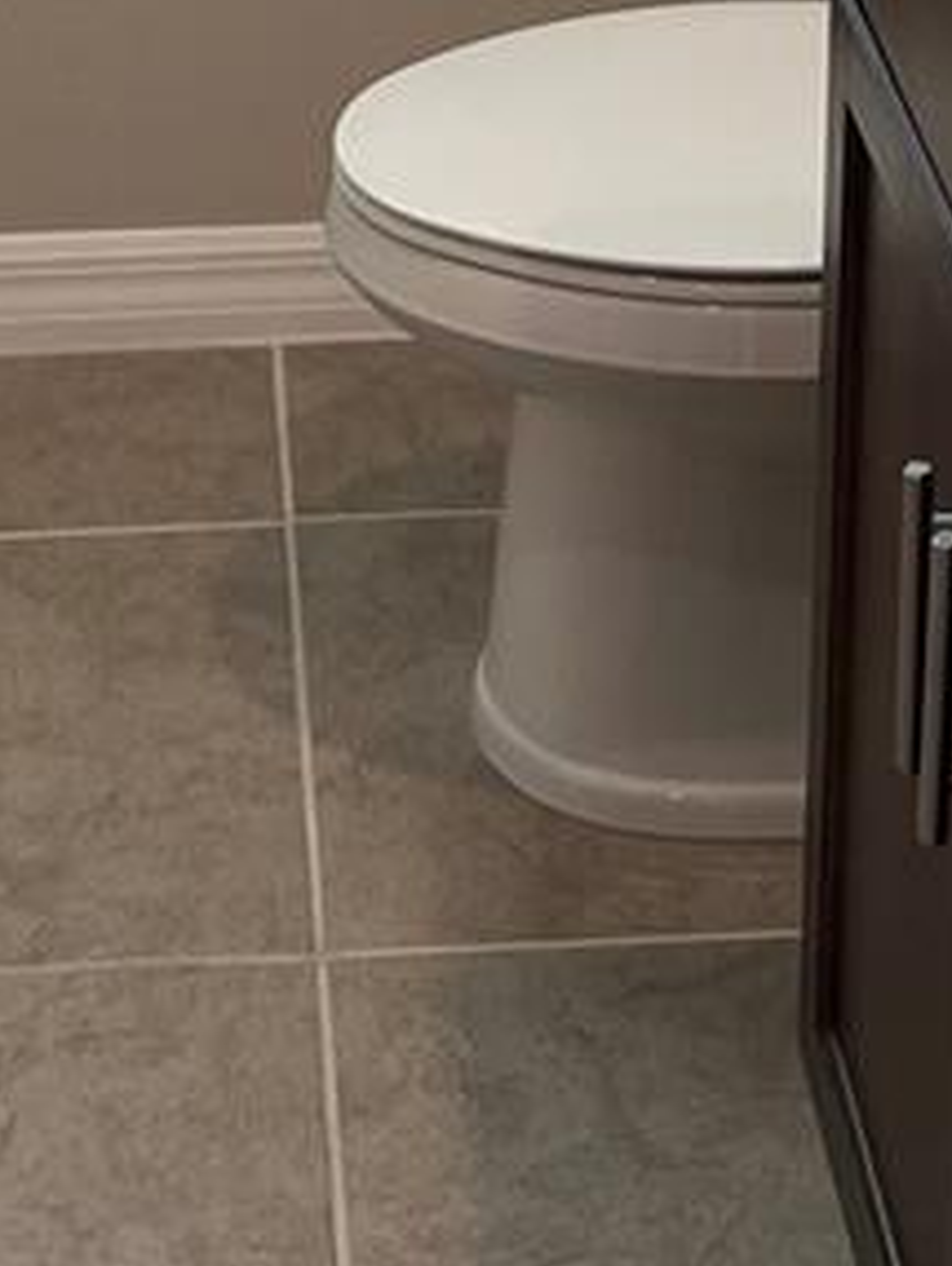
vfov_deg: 16.0
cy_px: -819
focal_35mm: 109
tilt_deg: -11.3
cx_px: 487
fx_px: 3991
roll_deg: +1.7
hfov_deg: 13.6
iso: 50
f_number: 1.5
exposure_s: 1/155
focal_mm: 5.7
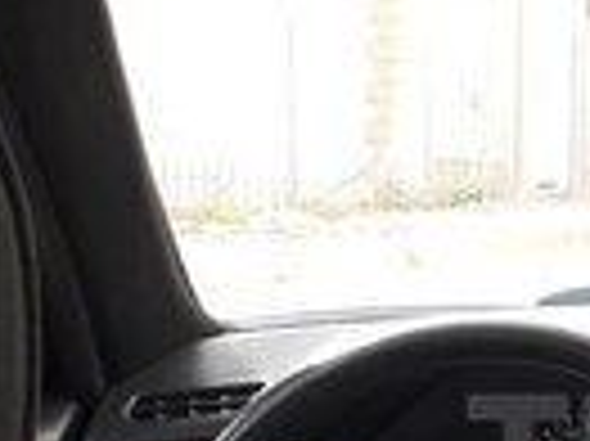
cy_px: 461
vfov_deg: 10.8
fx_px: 2316
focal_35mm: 136
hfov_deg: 13.5
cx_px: 928
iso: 40
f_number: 1.7
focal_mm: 3.71
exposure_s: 1/103
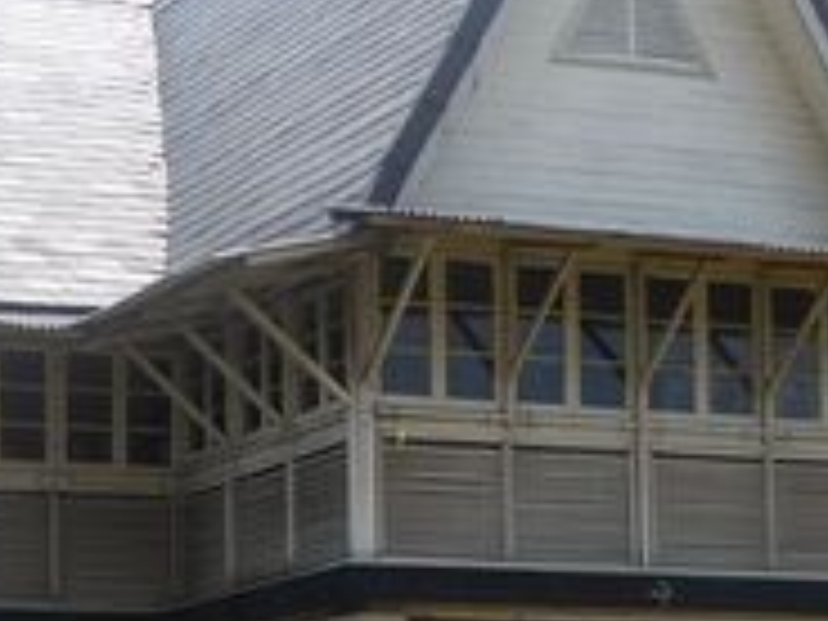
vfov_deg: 9.9
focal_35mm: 148
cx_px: 292
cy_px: 702
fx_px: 3540
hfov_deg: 13.3
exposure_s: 1/500
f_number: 3.6
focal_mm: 5.8
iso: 80
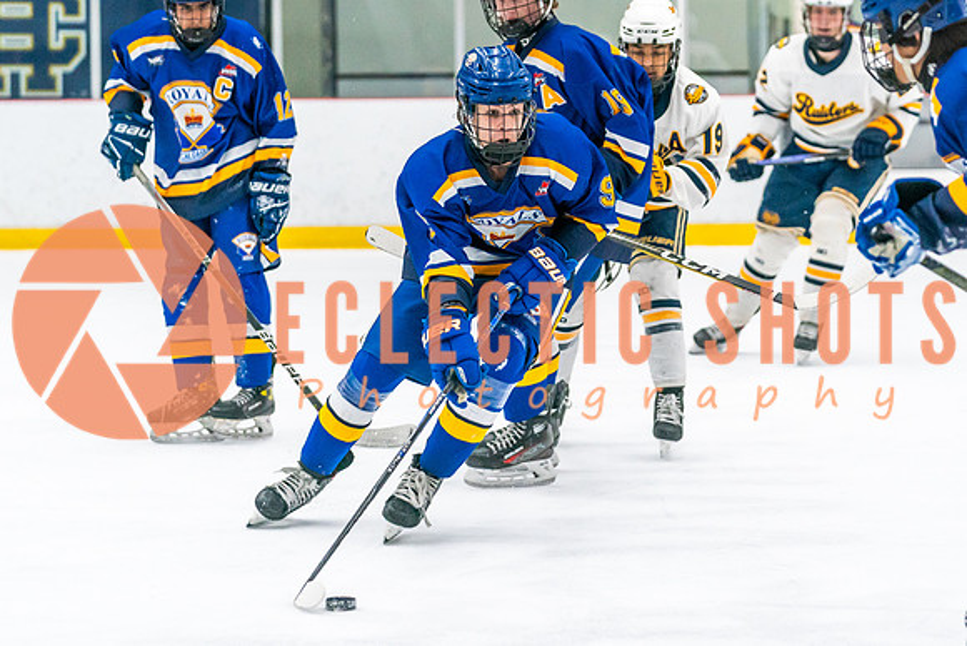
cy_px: 214
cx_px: 484
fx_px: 3747
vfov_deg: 9.8
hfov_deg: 14.7
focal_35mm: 139
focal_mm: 98
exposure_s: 1/1250
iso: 3200
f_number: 2.8
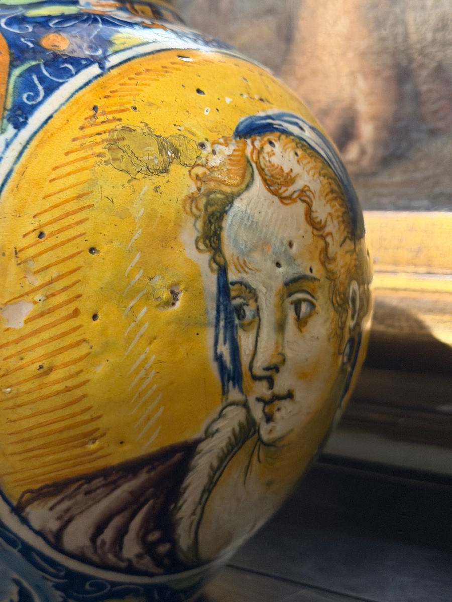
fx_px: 836
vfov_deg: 39.7
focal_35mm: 48
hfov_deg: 30.3
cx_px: 226
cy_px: 301
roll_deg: +1.3
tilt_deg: -10.7
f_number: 1.78
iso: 500
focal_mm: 6.76
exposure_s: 1/25
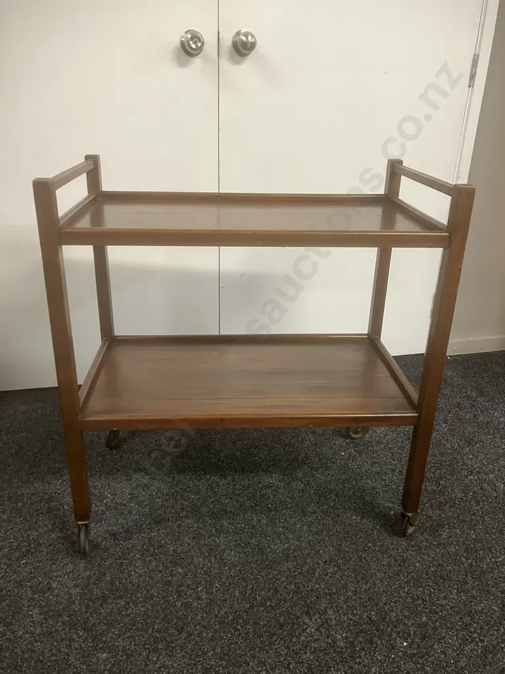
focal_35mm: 28
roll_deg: -2.0
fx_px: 545
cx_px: 252
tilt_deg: -23.0
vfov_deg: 63.4
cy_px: 337
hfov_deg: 49.7
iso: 250
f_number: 1.8
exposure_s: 1/50
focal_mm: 3.99
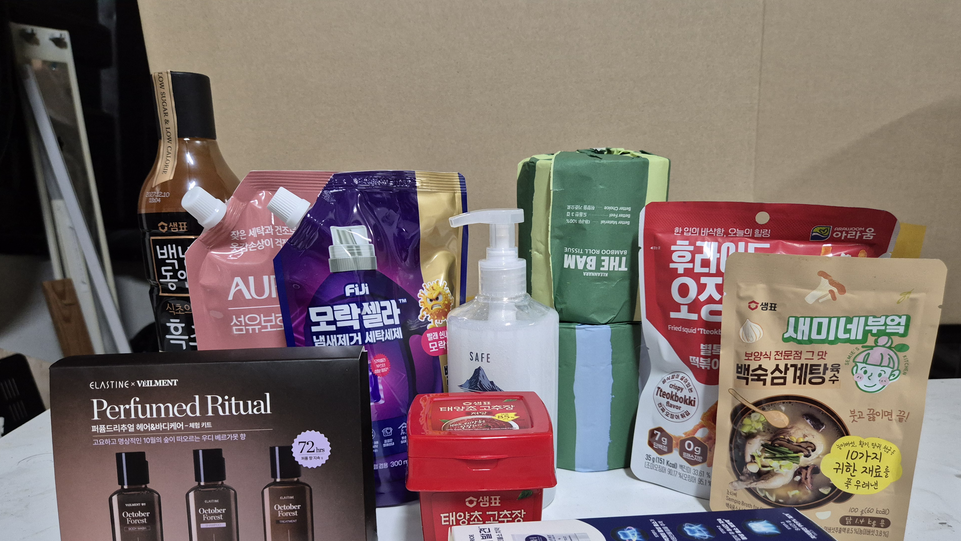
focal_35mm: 26
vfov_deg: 43.6
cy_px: 374
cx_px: 476
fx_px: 662
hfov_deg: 71.9
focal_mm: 5.4
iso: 640
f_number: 1.8
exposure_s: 1/120
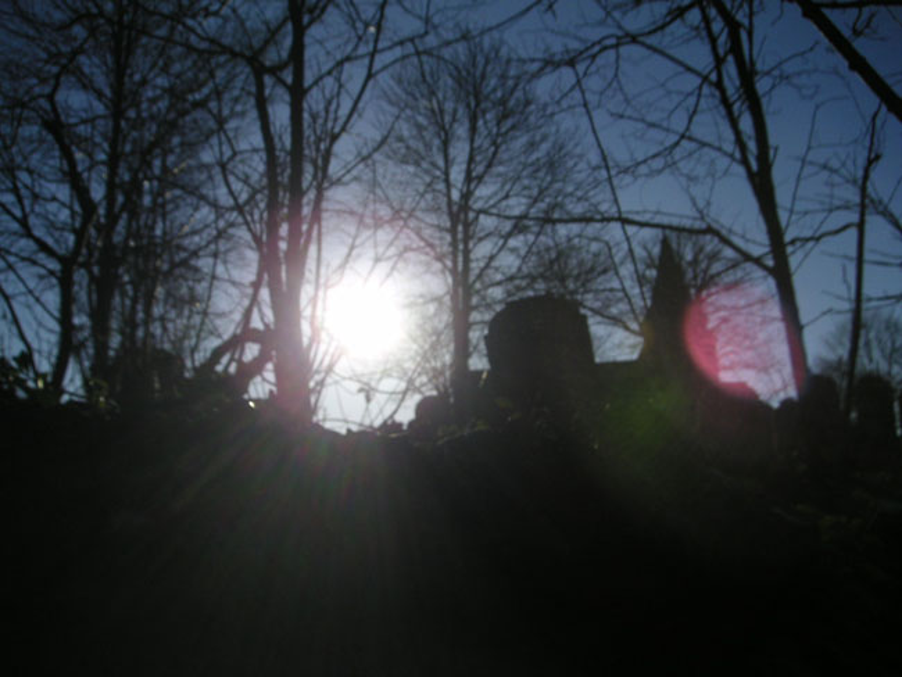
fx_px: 964
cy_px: 338
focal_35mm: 37
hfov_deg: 50.1
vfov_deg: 38.7
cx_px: 451
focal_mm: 5.7
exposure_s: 1/750
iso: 50
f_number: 6.7
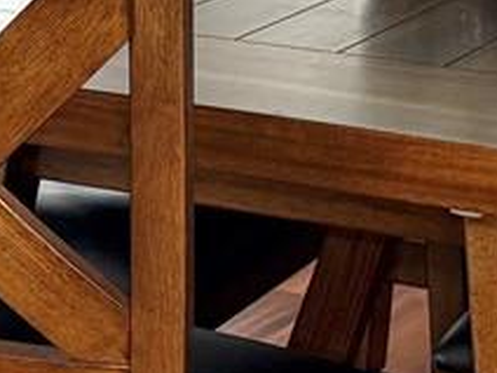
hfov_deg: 10.9
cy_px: -439
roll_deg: -1.8
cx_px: 103
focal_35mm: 181
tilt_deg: -2.1
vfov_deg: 7.8
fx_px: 2599
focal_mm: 6.76
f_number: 1.78
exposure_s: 1/60
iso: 200
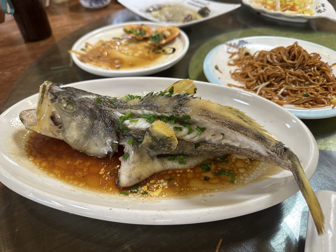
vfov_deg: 56.8
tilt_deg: -41.8
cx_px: 168
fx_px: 233
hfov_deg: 71.6
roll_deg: +2.4
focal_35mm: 24
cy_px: 126
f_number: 1.78
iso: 200
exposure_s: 1/50
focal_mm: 6.86
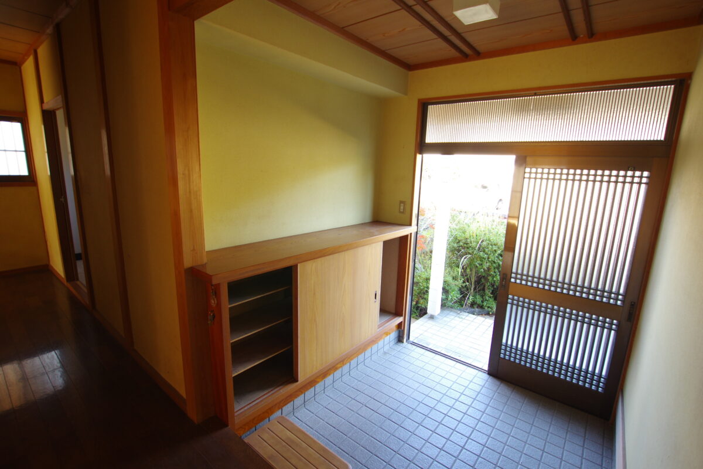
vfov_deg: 73.7
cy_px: 234
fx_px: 312
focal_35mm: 16
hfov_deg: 96.7
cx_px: 352
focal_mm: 11
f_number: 4
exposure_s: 1/30
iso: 400
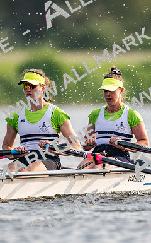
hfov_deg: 1.4
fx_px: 6082
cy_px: 122
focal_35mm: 922
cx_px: 79
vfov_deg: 2.3
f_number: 4
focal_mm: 600
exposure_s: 1/2500
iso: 320
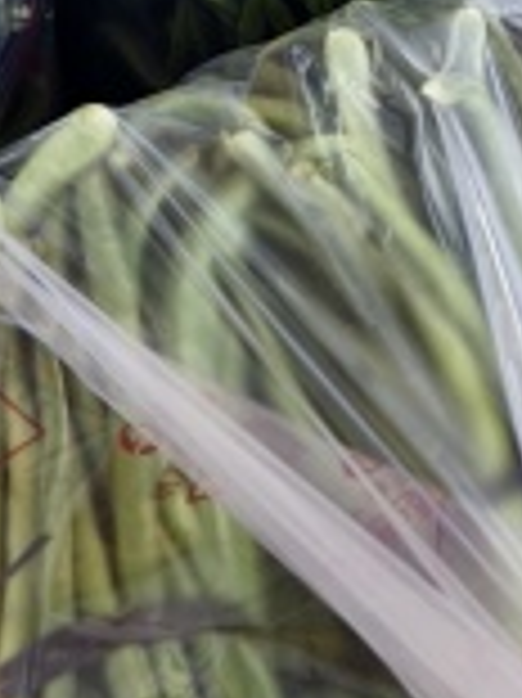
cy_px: -227
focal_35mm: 158
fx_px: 3181
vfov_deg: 12.1
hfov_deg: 9.1
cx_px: 774
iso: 172
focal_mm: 8.67
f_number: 1.75
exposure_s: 1/100
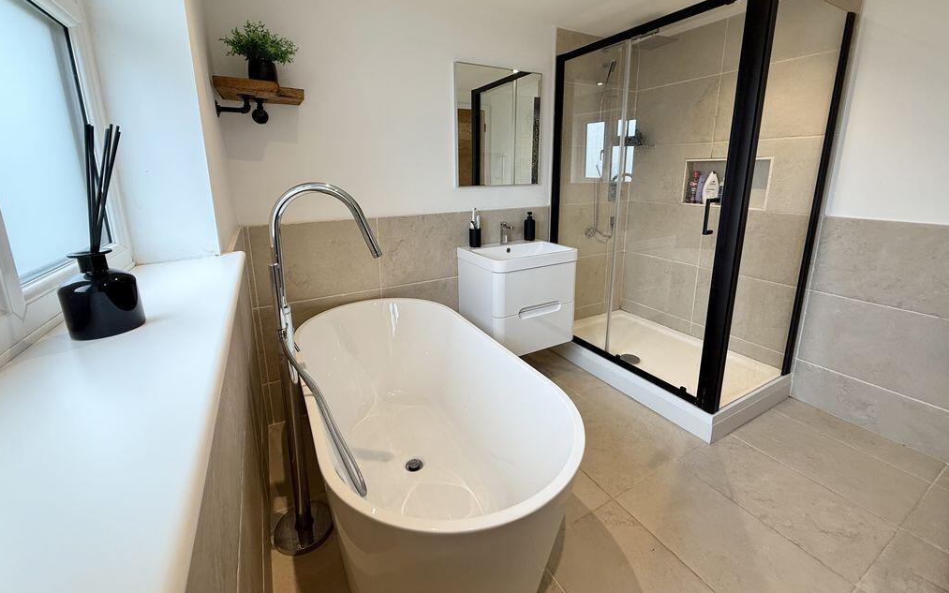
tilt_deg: -11.9
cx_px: 476
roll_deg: +0.3
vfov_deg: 74.3
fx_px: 388
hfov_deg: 101.5
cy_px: 252
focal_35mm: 15
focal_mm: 2.22
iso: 100
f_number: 2.2
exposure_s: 1/100
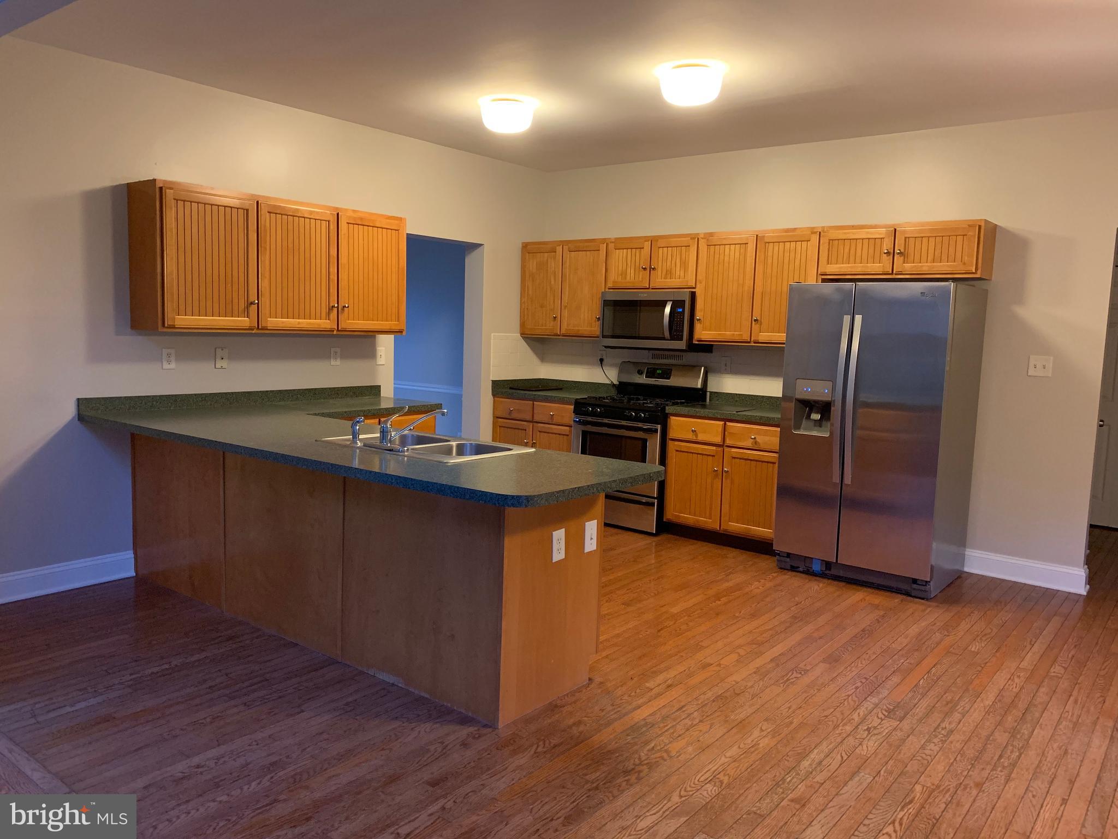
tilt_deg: -5.6
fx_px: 840
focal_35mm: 26
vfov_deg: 53.1
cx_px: 559
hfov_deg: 67.3
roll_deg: -2.1
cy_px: 420
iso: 400
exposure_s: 1/40
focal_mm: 4.25
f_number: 1.8
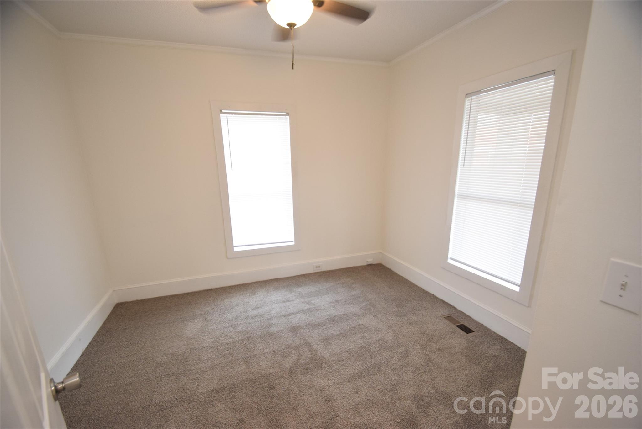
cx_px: 321
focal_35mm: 15
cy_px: 214
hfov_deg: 100.4
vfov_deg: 77.4
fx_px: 268
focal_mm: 10
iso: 800
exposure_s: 1/100
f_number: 5
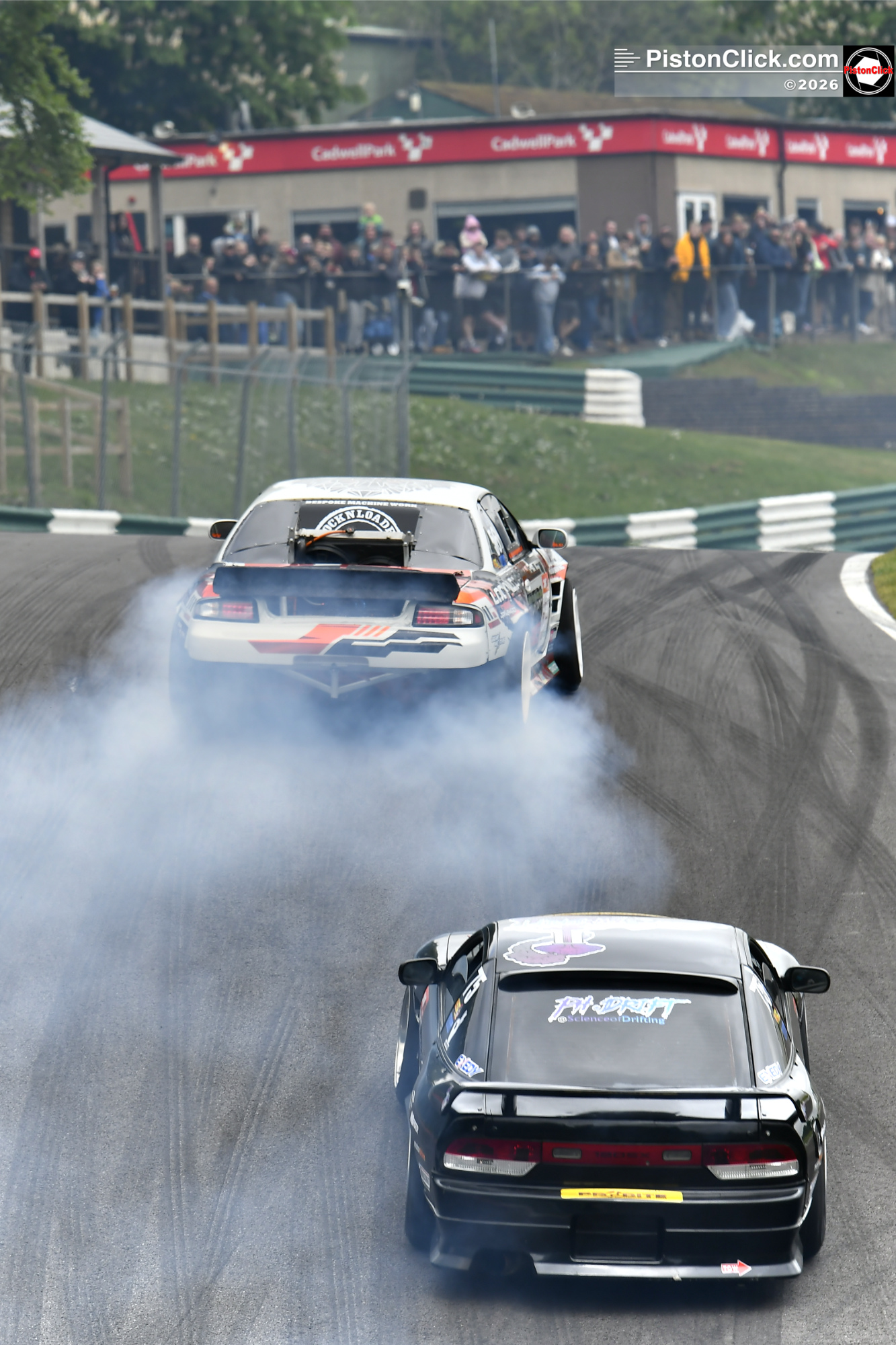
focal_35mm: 300
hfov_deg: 4.6
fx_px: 11201
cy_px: 672
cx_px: 448
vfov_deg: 6.9
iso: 200
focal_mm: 200
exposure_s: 1/400
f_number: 4.5
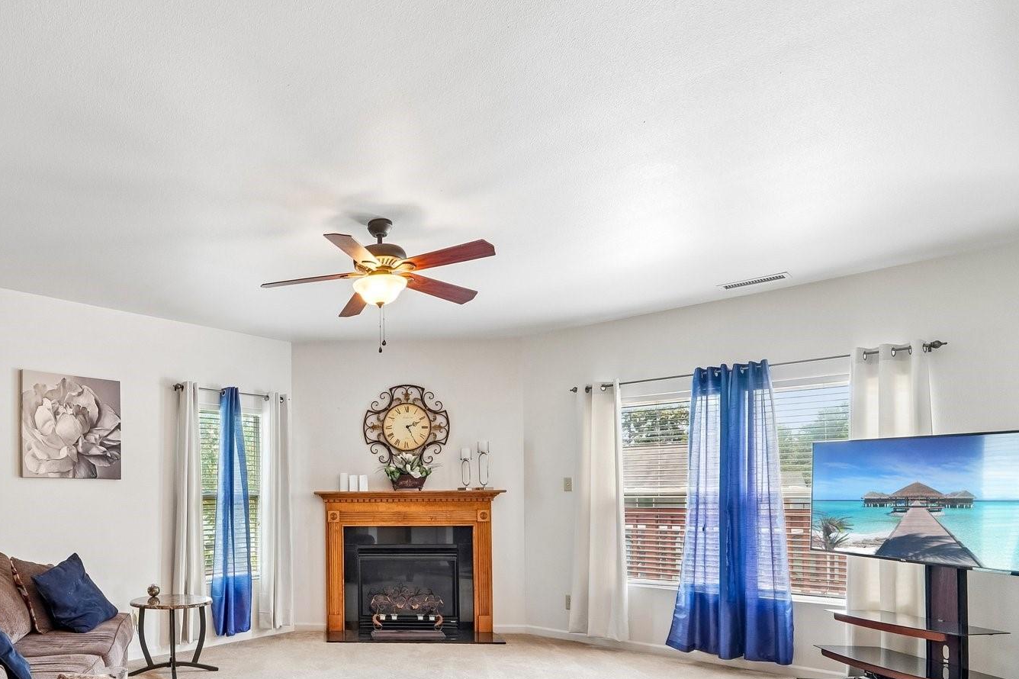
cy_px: 507
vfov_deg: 52.7
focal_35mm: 23
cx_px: 262
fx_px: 651
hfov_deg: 71.2
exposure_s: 1/8
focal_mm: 10
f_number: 8
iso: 400
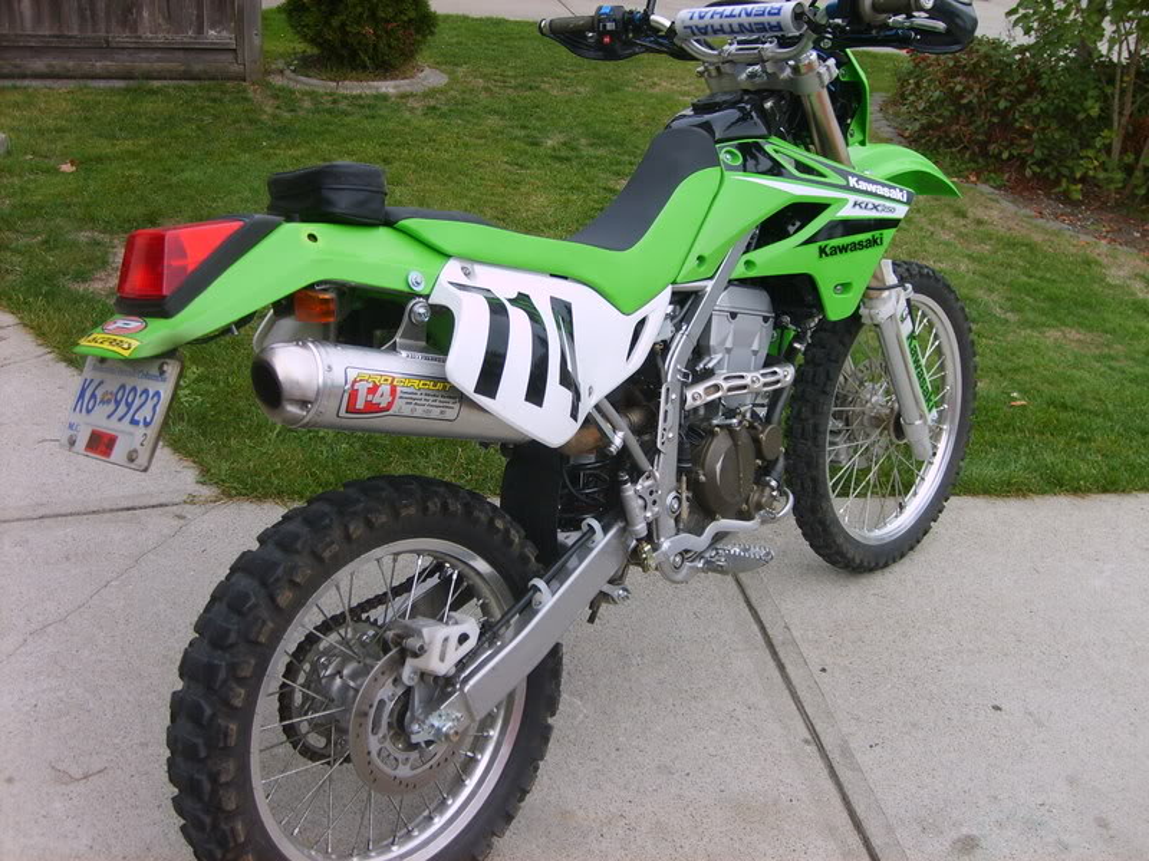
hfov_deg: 52.6
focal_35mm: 35
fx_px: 1162
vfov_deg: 40.7
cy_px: 430
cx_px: 574
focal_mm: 5.8
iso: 50
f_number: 2.8
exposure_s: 1/250
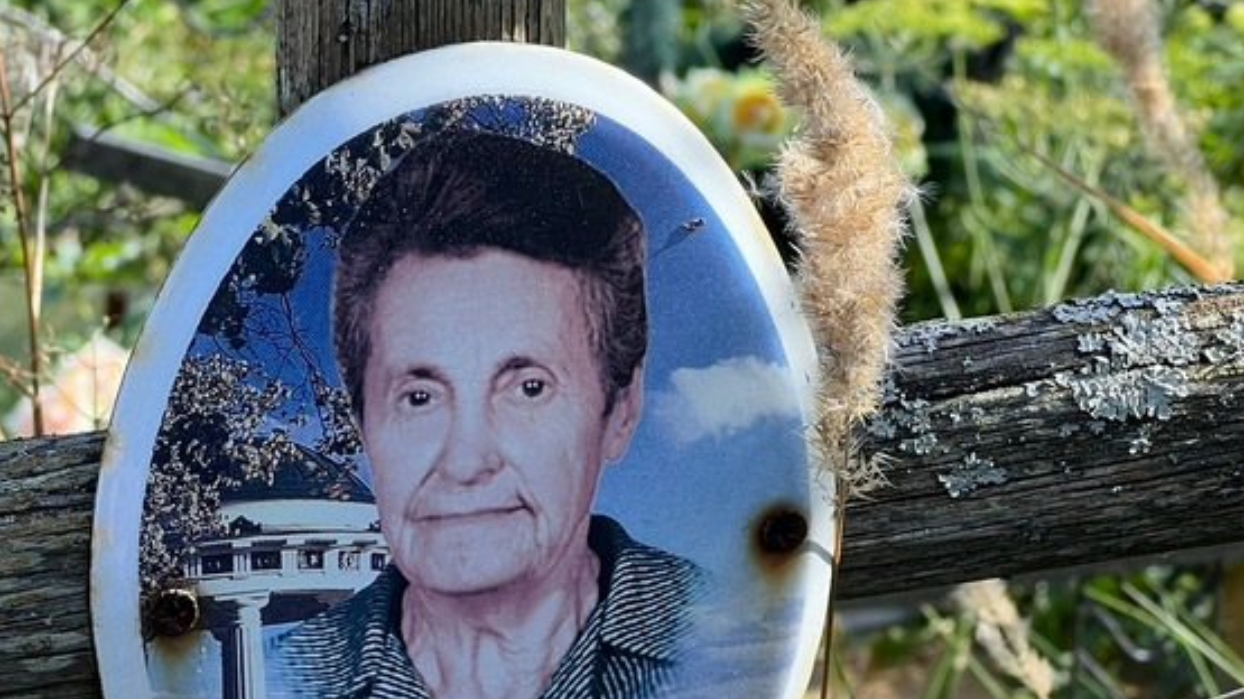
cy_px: 520
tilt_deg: -19.7
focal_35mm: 121
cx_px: 390
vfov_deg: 10.0
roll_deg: -2.0
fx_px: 3991
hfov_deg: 17.7
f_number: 2.8
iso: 32
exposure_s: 1/164
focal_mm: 9
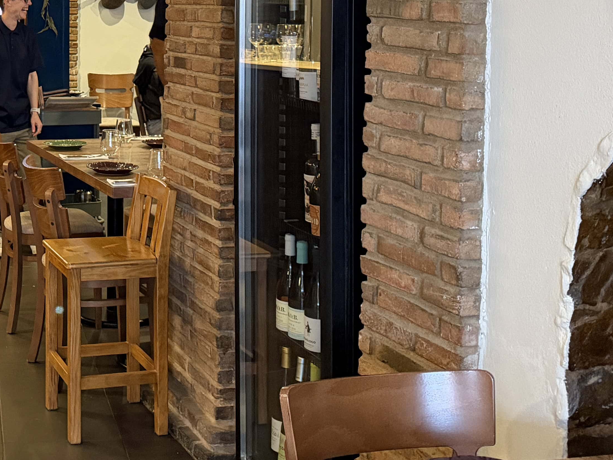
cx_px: 58
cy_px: 21
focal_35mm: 62
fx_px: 1098
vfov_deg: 22.9
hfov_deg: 29.8
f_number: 1.8
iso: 800
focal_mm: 6.8
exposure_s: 1/50
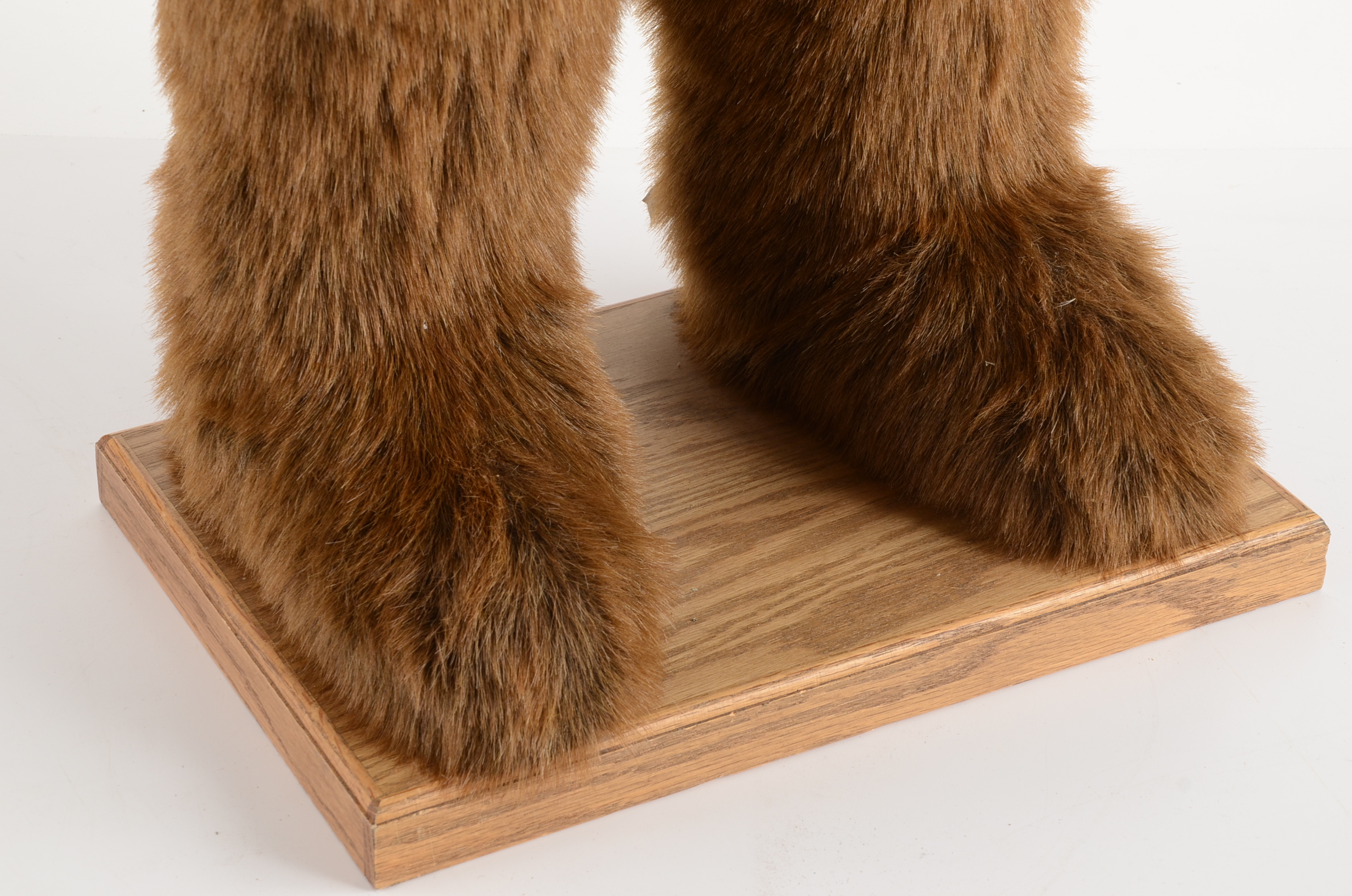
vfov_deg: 13.8
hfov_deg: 20.7
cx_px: 676
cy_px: 448
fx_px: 3710
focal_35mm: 99
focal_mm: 66
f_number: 10
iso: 200
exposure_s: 1/125
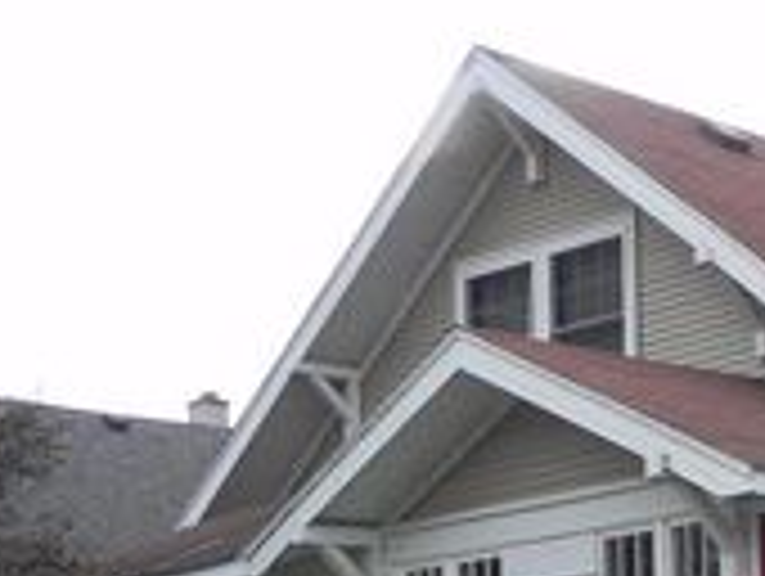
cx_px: 981
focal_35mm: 97
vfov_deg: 14.7
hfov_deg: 18.8
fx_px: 2147
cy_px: 727
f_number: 5.6
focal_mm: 5.9
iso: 160
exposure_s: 1/228
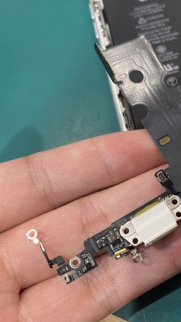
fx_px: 316
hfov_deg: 30.3
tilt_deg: -63.5
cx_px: 170
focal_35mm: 37
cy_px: 161
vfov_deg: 54.0
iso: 125
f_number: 1.8
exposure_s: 1/50
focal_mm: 4.25
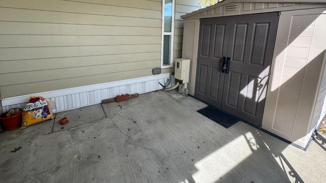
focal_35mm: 17
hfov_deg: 95.8
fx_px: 147
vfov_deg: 62.1
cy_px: 59
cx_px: 155
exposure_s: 1/230
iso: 40
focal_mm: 2.22
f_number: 2.2
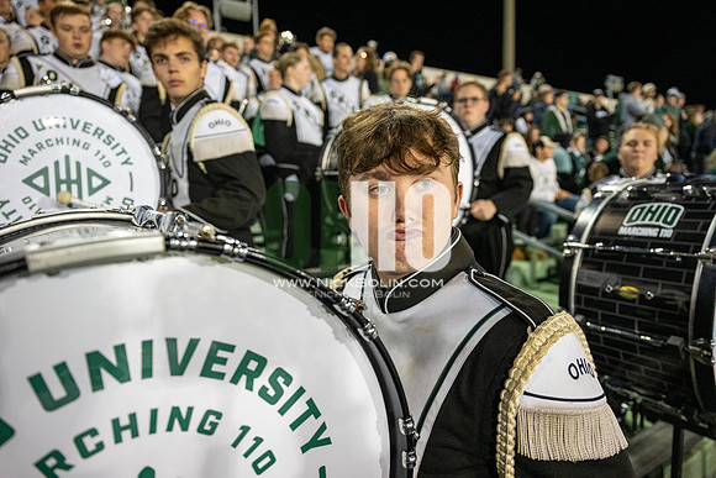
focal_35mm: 24
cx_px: 358
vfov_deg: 53.2
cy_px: 239
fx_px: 477
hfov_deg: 73.7
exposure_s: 1/500
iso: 2000
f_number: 3.2
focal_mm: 24
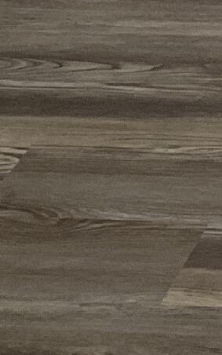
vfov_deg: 9.2
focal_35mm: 204
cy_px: -511
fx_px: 1972
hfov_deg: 5.7
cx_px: 806
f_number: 1.8
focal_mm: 3
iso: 50
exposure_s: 1/60
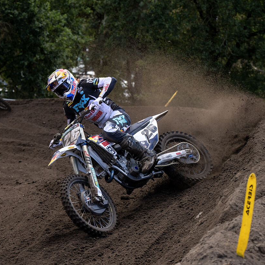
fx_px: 1031
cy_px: 132
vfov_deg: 14.7
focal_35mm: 119
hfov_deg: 14.6
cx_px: 88
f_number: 4.5
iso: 450
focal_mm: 93
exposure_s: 1/1250
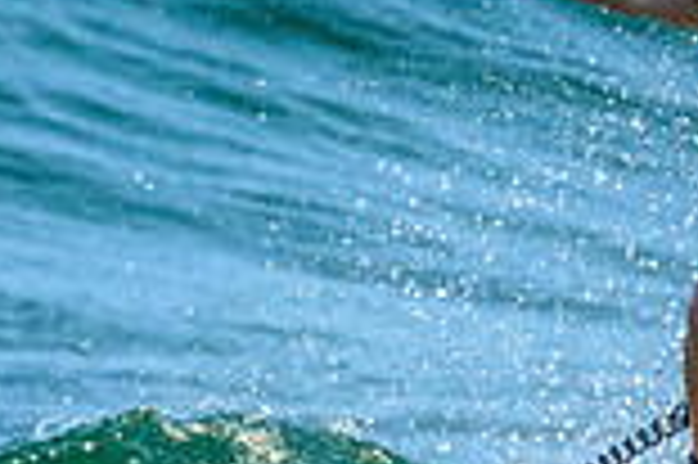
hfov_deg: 0.7
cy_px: 592
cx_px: 779
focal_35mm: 3001
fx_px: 58124
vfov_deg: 0.5
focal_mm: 800
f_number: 11
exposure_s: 1/2000
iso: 5000
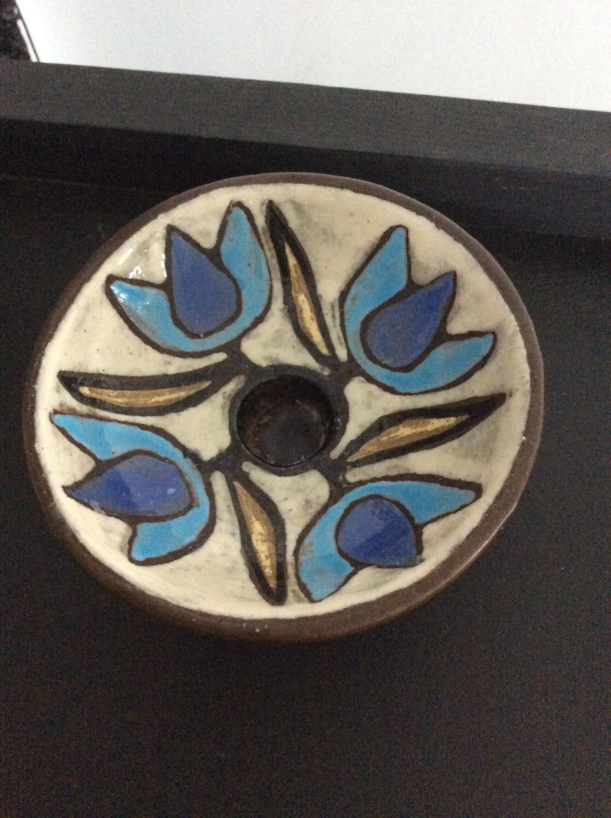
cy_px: 409
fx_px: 755
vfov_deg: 56.9
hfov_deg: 44.1
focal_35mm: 32
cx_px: 306
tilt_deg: -62.7
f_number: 2.4
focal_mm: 3.3
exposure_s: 1/17
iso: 500
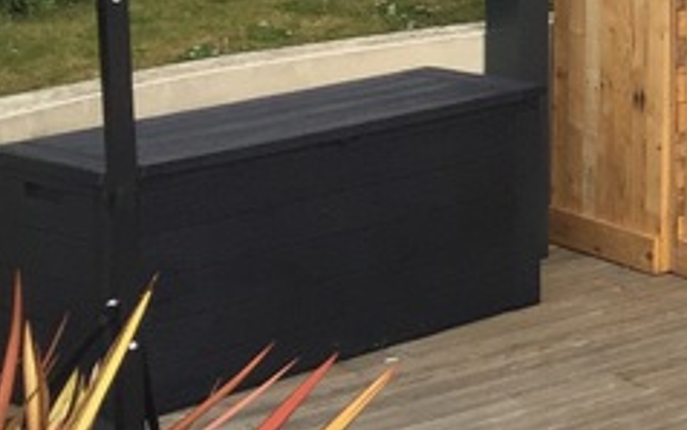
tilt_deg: -3.6
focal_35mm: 129
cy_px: -237
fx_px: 2416
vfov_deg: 9.8
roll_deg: -1.9
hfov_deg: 13.7
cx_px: 1391
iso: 32
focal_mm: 4.15
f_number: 2.2
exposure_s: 1/964
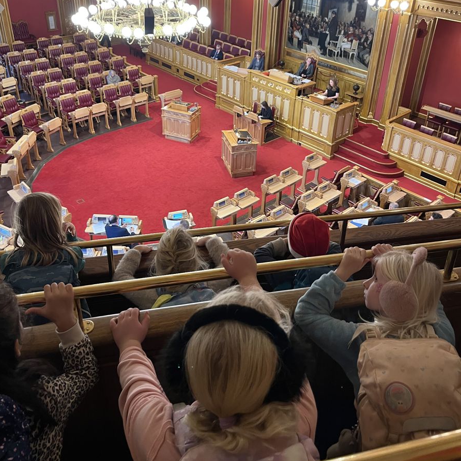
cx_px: 230
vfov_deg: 51.6
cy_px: 157
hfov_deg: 52.5
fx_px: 467
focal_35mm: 31
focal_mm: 5.1
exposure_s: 1/50
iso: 200
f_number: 1.6
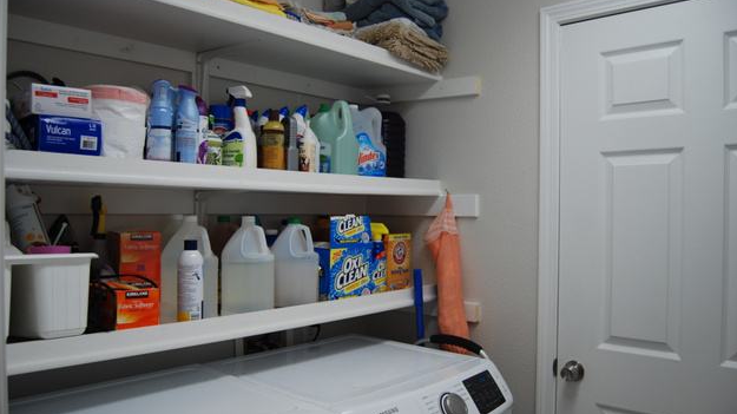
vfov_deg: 40.1
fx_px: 567
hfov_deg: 66.1
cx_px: 371
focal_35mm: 29
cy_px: 219
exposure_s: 1/125
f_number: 3.5
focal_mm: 18
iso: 200
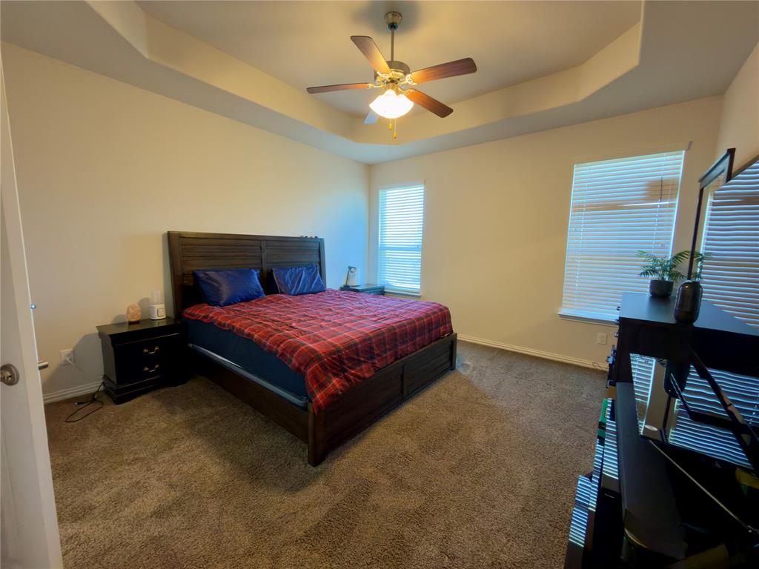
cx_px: 380
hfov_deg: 102.1
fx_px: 307
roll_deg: -1.1
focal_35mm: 14
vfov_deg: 85.7
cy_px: 284
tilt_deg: -7.5
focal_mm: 2.22
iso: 200
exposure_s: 1/30
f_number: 2.2
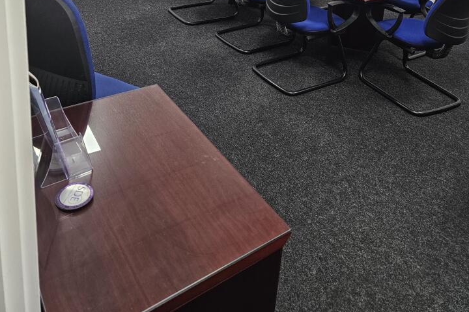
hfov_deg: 55.8
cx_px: 248
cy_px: -20
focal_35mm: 34
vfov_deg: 34.3
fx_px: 443
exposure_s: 1/100
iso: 250
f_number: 1.7
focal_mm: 6.3
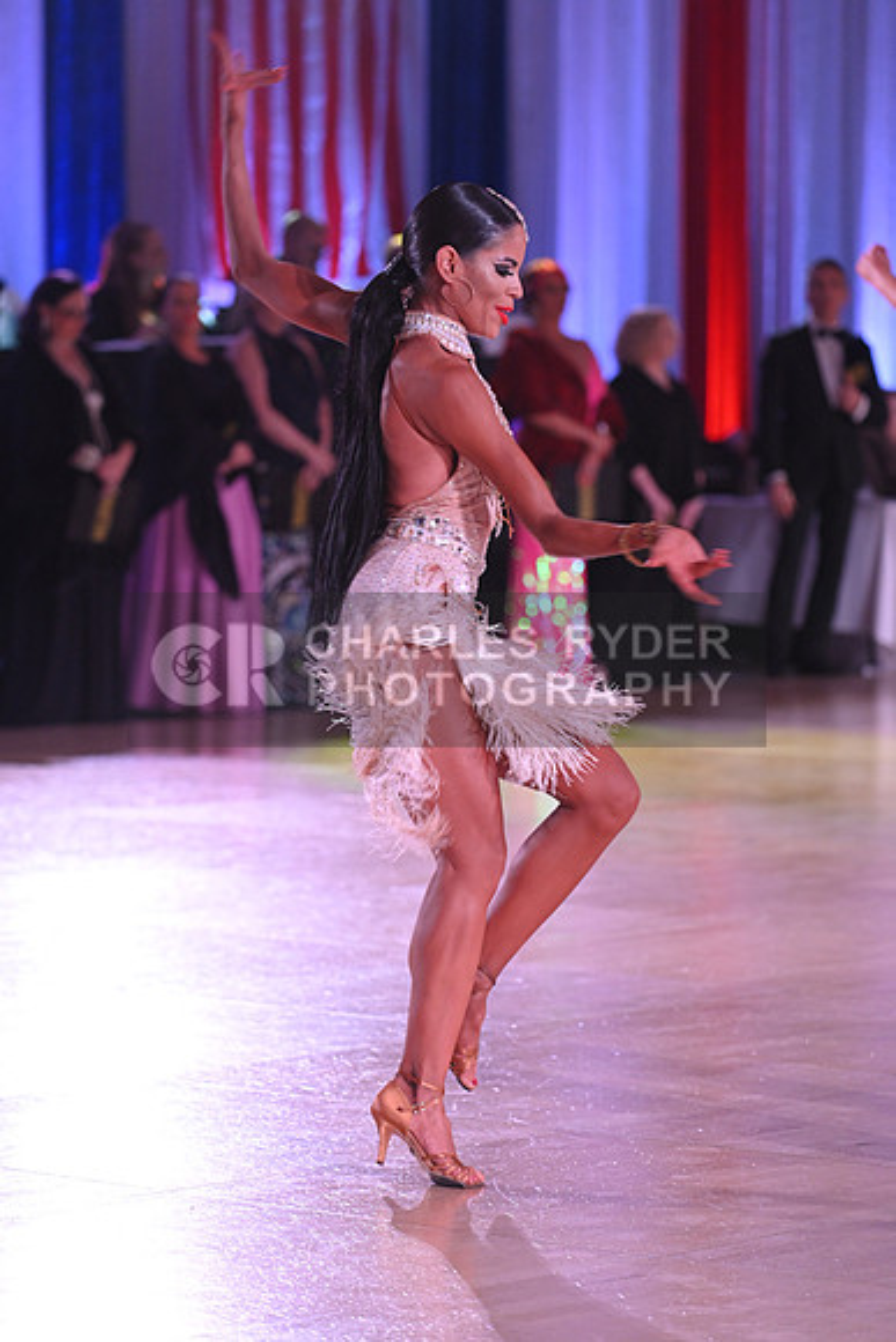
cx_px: 448
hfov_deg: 9.5
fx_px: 5410
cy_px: 671
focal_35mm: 145
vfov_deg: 14.2
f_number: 4.5
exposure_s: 1/320
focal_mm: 145
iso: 2500
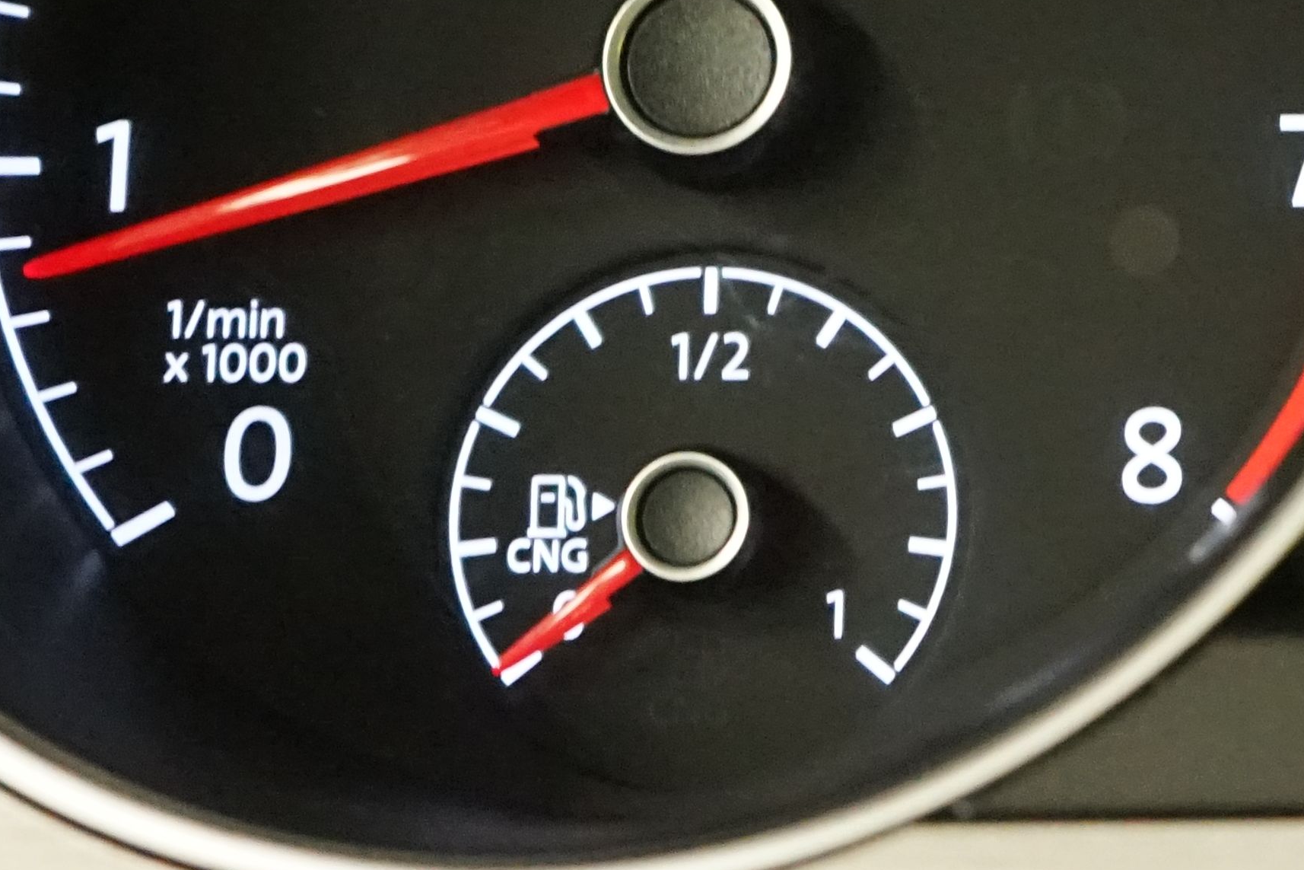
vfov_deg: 8.4
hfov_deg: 12.1
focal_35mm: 161
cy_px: -229
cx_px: 1986
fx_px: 5832
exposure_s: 1/25
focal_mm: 46
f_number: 4.5
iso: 6400
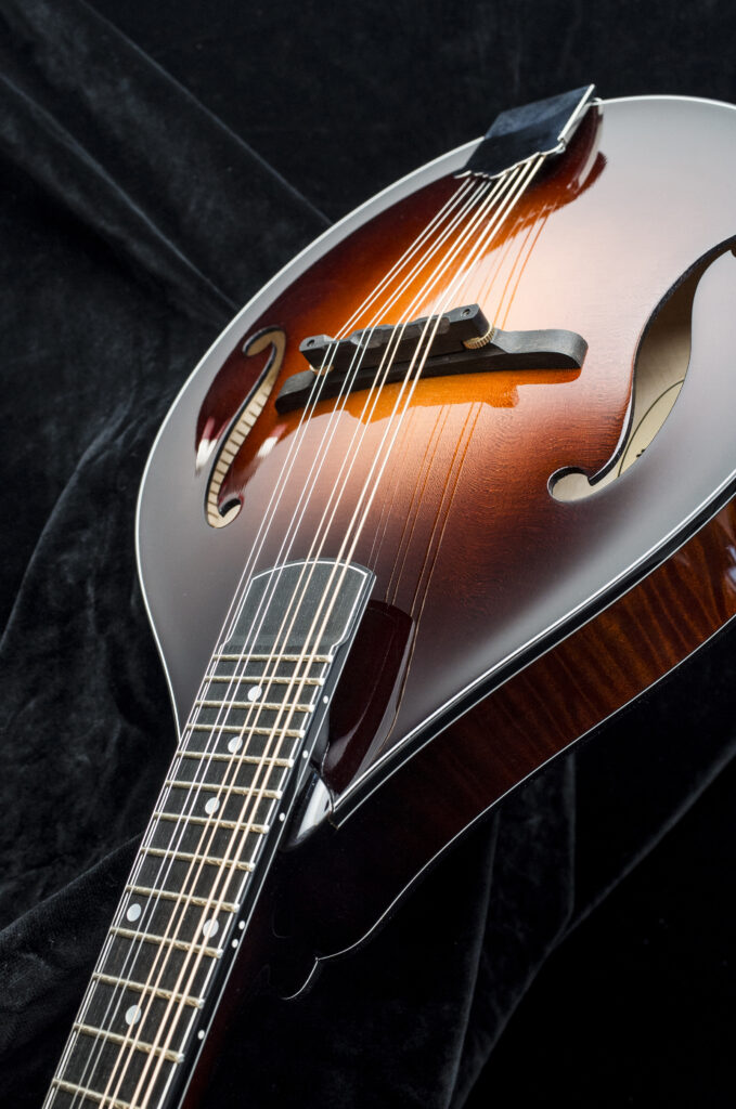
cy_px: 554
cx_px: 368
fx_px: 1077
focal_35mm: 35
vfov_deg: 54.5
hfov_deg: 37.7
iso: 400
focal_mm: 18.3
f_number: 5.6
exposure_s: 1/250
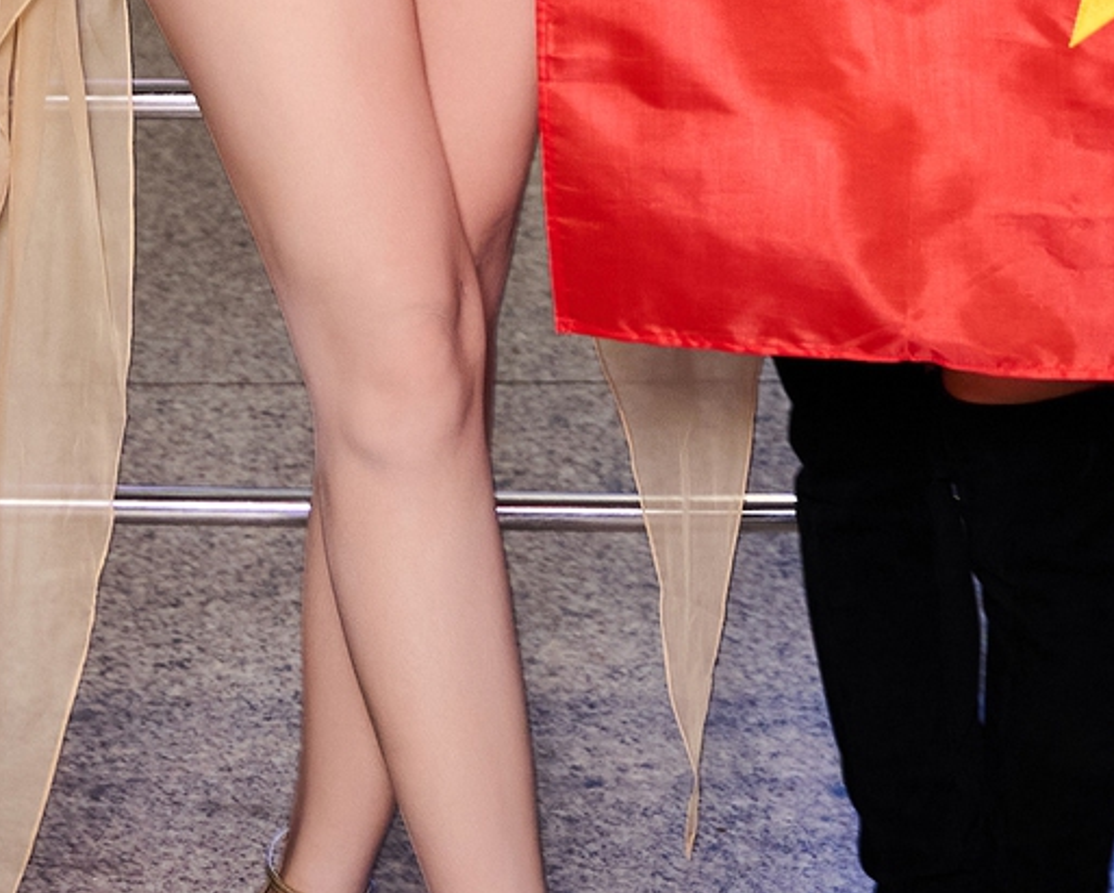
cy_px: -905
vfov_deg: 10.8
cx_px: 482
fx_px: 4322
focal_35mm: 131
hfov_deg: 14.7
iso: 640
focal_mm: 28
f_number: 2.8
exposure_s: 1/200
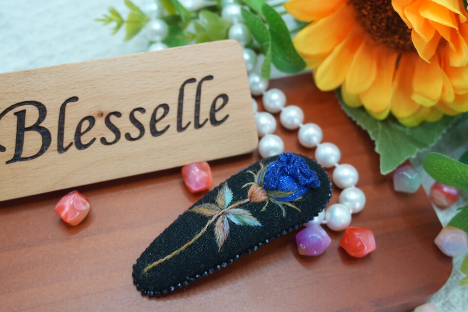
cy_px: 156
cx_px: 234
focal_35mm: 46
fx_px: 604
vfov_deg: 28.9
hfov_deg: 42.3
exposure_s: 1/60
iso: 500
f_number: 5
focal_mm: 31
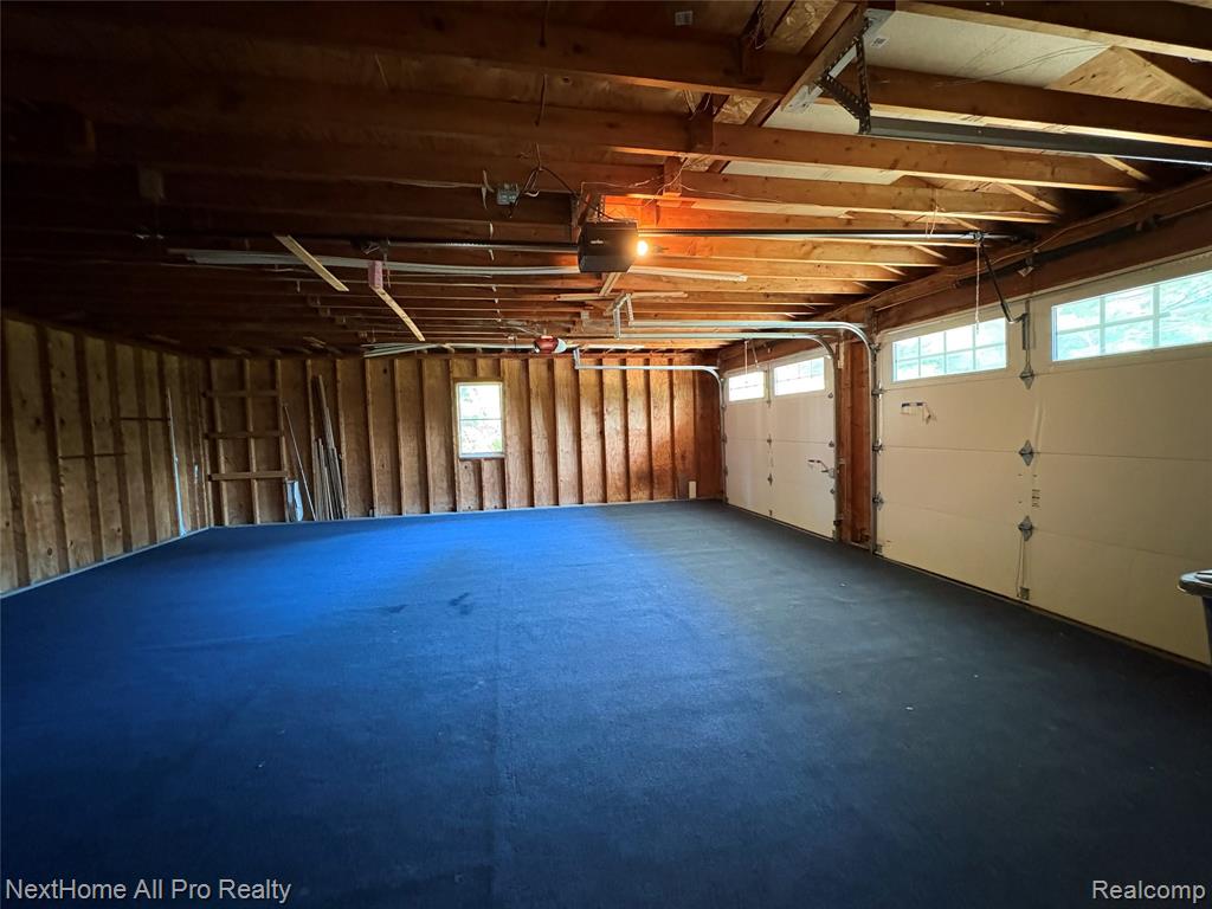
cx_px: 606
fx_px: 490
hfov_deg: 102.1
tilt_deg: -3.5
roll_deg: +2.4
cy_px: 454
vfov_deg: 85.7
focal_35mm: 14
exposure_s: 1/40
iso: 1000
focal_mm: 2.22
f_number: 2.2
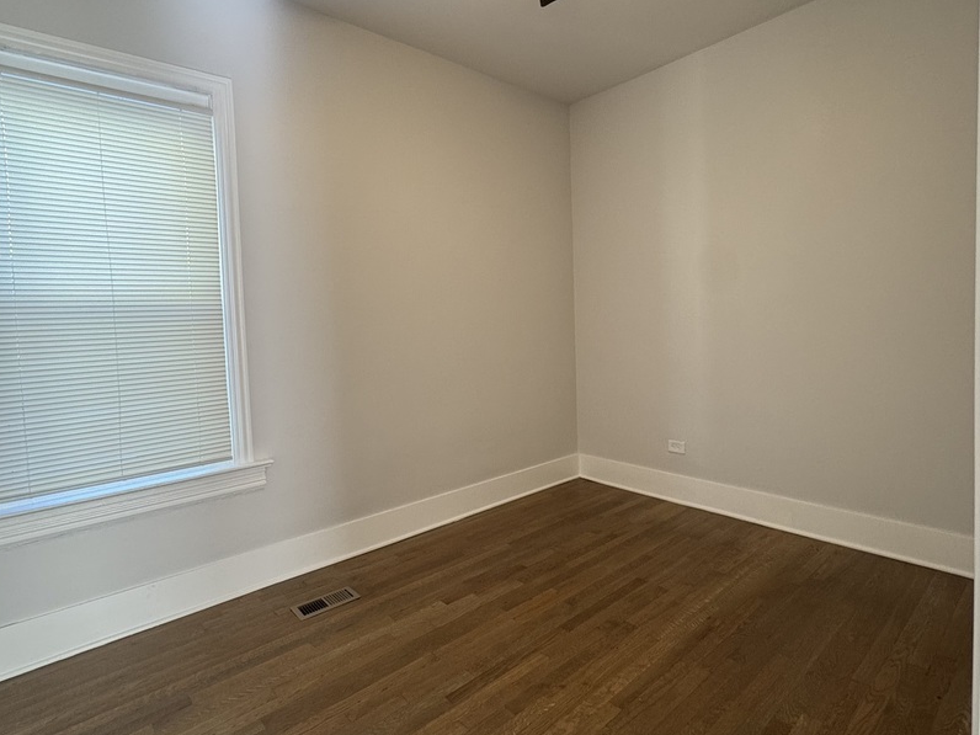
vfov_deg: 68.6
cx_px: 488
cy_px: 345
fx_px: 538
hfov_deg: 84.7
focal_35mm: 19
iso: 160
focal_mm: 2.22
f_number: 2.2
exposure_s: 1/60
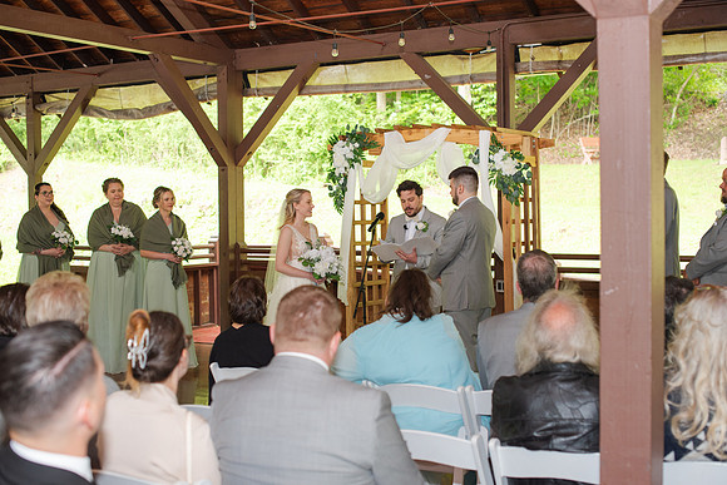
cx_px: 364
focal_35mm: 51
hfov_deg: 39.0
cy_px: 242
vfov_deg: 26.6
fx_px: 1028
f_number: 3.5
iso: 450
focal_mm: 50
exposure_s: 1/200
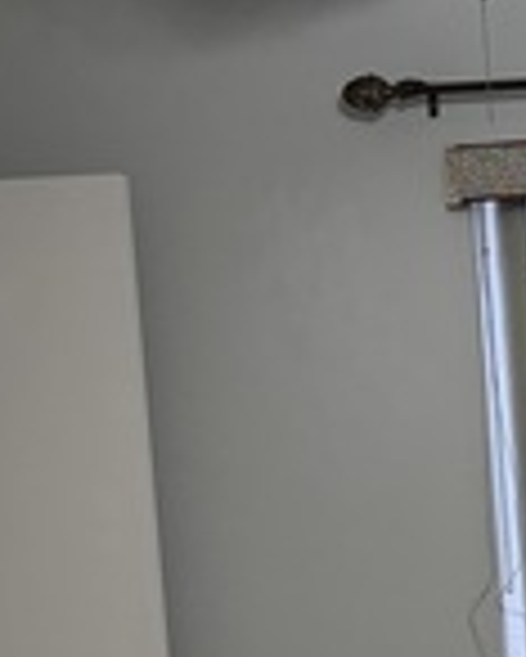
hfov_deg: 12.4
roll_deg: +1.8
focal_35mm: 116
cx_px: 886
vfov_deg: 15.8
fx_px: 2255
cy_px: 848
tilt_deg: -8.0
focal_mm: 5.96
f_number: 1.6
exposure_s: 1/60
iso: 125
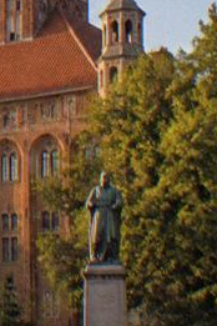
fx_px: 2215
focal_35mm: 245
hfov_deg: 5.5
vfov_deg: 8.4
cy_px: 147
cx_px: -130
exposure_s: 1/1250
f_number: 5
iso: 500
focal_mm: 64
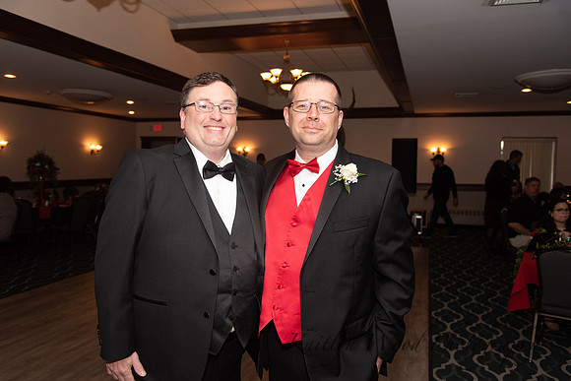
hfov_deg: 60.1
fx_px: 494
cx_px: 286
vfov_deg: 42.2
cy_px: 190
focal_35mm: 31
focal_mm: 31
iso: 800
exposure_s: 1/200
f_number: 4
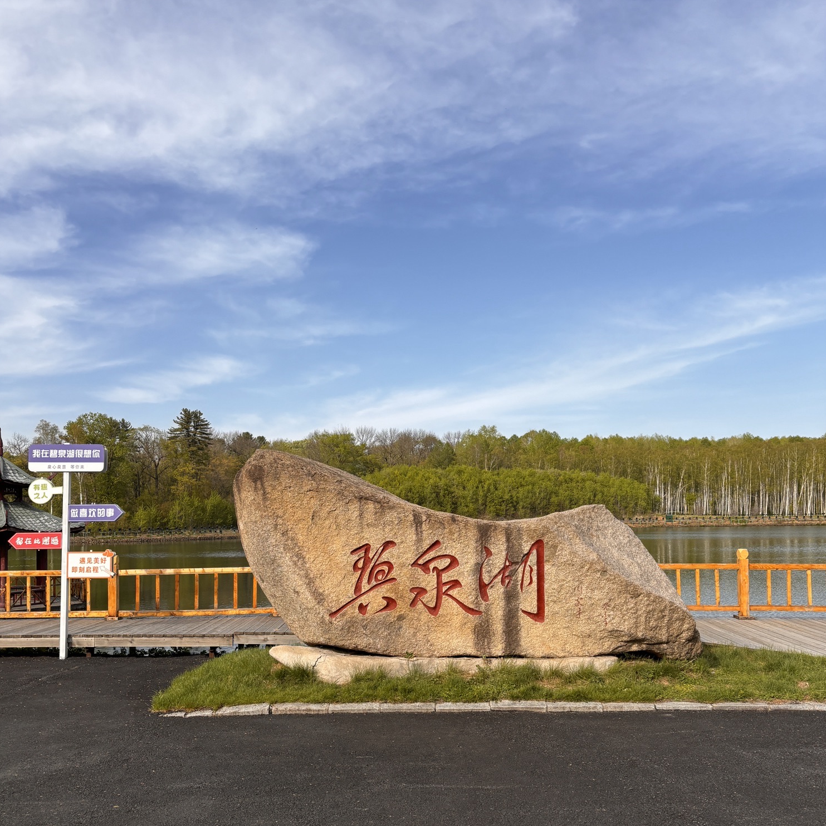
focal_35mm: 31
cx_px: 413
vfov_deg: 52.1
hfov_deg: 52.5
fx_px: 837
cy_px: 502
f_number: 1.6
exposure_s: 1/2288
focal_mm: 5.96
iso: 50
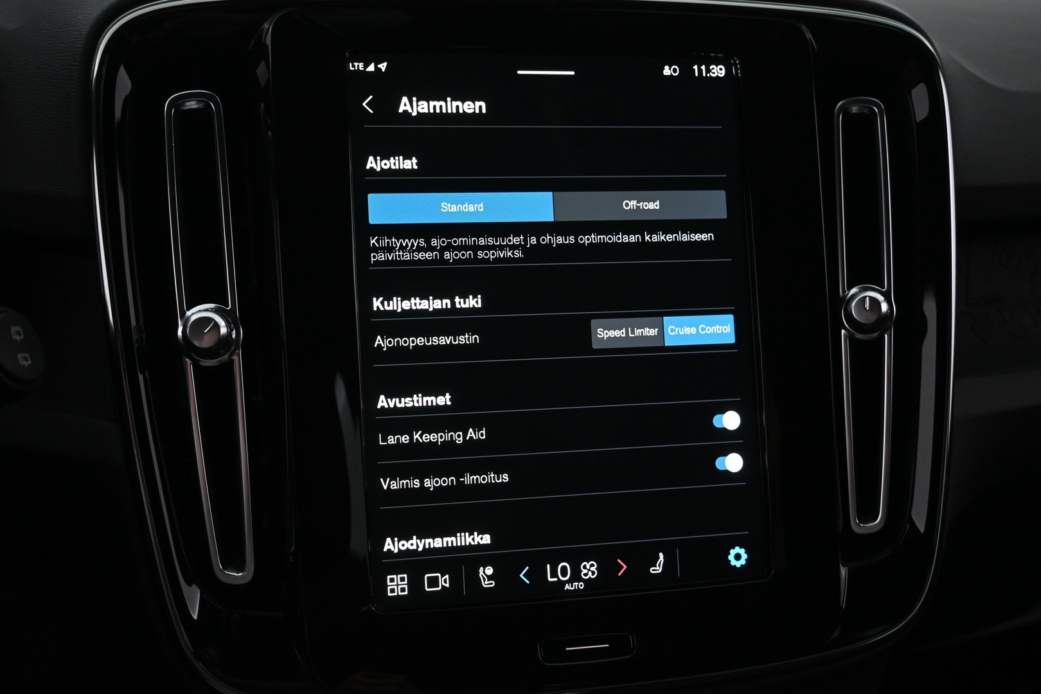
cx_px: 520
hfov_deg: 49.6
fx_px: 1128
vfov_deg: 34.2
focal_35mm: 39
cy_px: 347
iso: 1800
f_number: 4.5
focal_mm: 26
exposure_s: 1/40
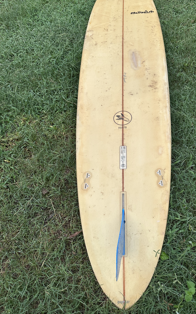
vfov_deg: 66.4
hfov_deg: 44.0
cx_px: 127
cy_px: 147
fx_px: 239
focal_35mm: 28
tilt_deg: -51.2
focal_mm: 6.86
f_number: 1.78
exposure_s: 1/740
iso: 80
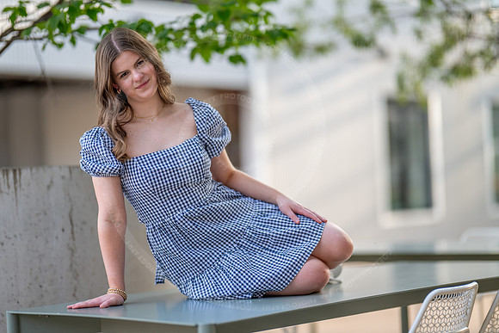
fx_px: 1178
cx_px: 250
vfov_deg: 16.1
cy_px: 166
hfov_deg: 23.9
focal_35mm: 85
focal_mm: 85
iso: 200
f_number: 1.2
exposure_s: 1/1000
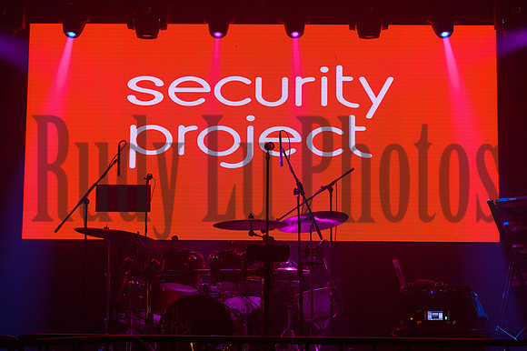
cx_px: 283
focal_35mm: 76
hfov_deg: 26.5
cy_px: 176
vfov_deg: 17.8
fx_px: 1118
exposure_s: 1/200
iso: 3200
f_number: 6.3
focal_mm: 70
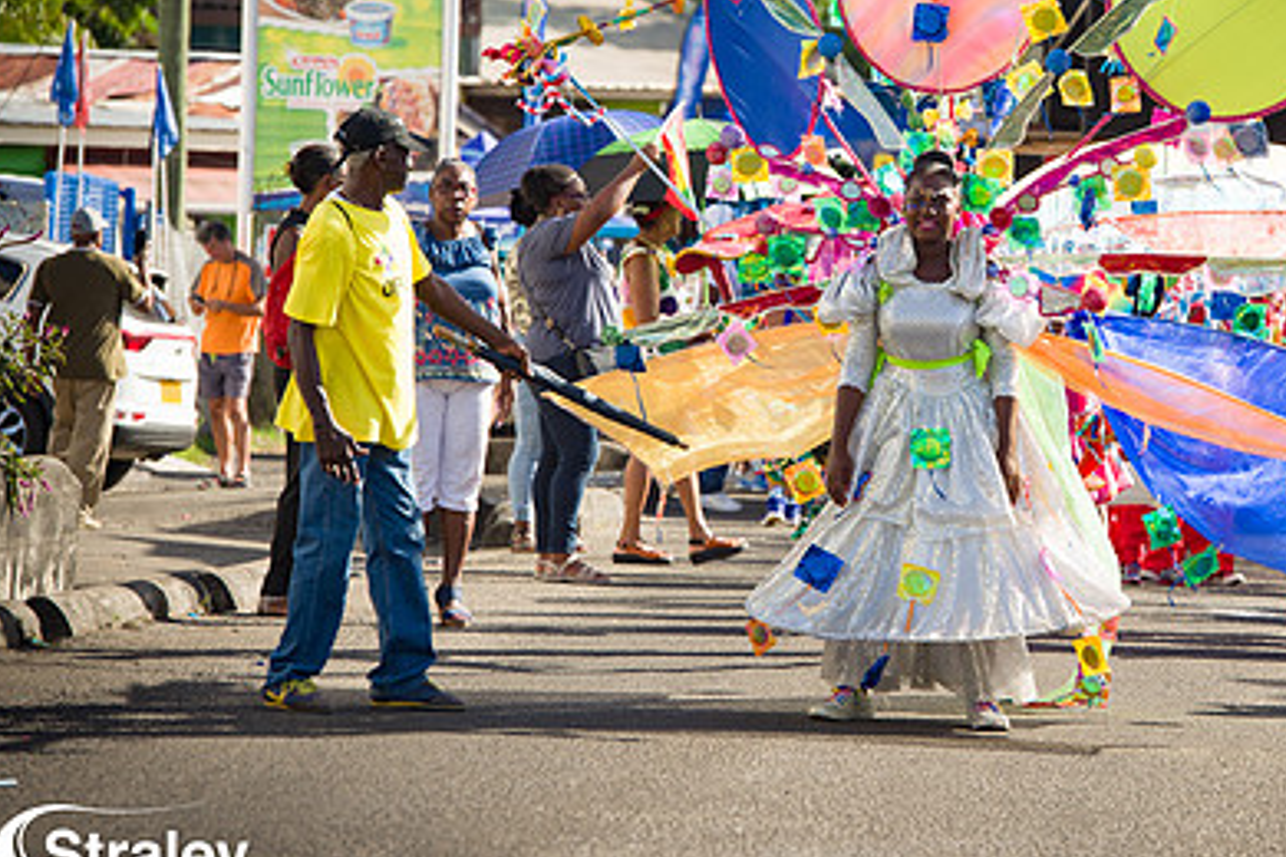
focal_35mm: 260
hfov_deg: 7.9
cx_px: 910
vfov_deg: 5.3
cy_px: 316
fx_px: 9287
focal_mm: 175
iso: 100
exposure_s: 1/200
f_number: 6.3
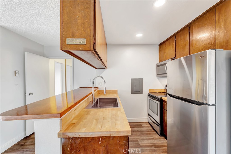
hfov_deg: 100.4
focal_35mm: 15
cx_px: 116
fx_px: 96
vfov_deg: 77.3
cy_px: 77
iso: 100
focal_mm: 10
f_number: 5.6
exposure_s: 1/5
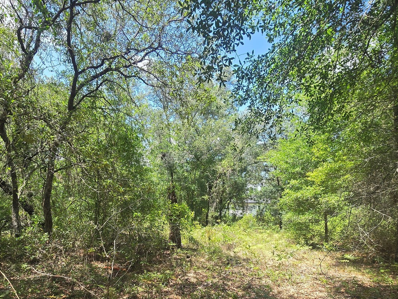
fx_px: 230
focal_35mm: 20
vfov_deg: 62.9
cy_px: 217
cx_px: 179
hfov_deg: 81.5
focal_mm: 2.2
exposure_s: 1/381
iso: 50
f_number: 2.2
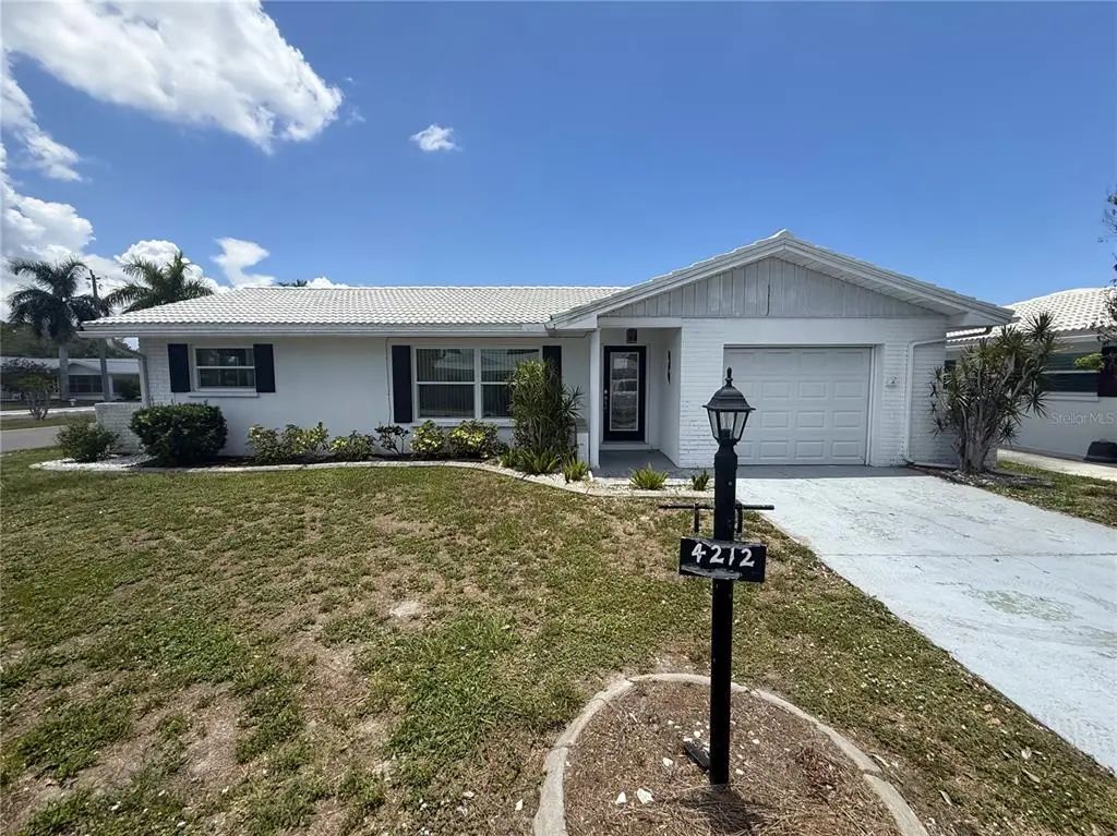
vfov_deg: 85.6
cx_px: 558
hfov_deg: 102.1
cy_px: 418
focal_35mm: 14
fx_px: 452
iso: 50
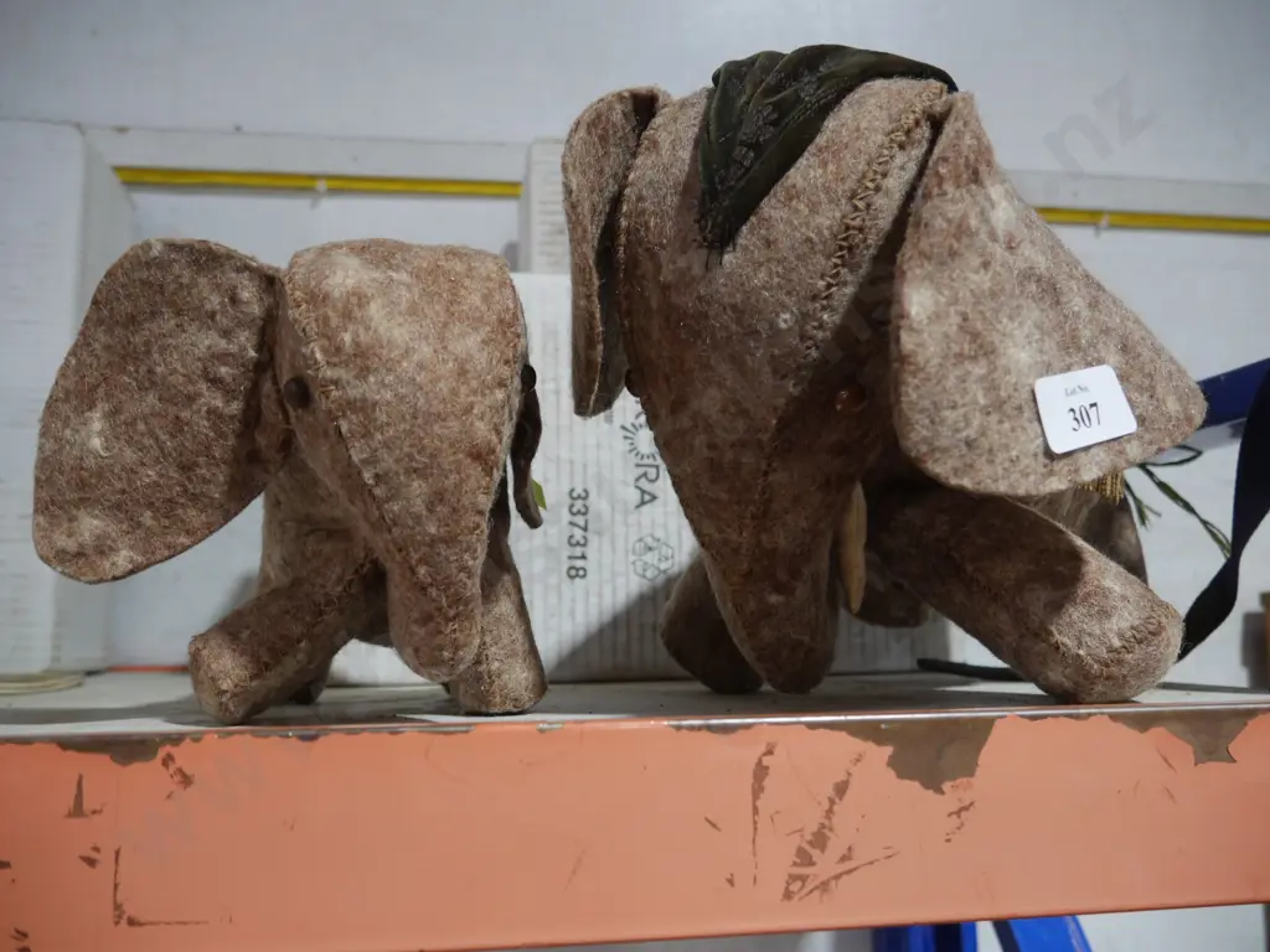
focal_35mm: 28
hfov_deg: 63.4
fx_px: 1027
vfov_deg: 49.7
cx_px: 635
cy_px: 476
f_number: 3.5
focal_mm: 14
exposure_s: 1/60
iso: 500
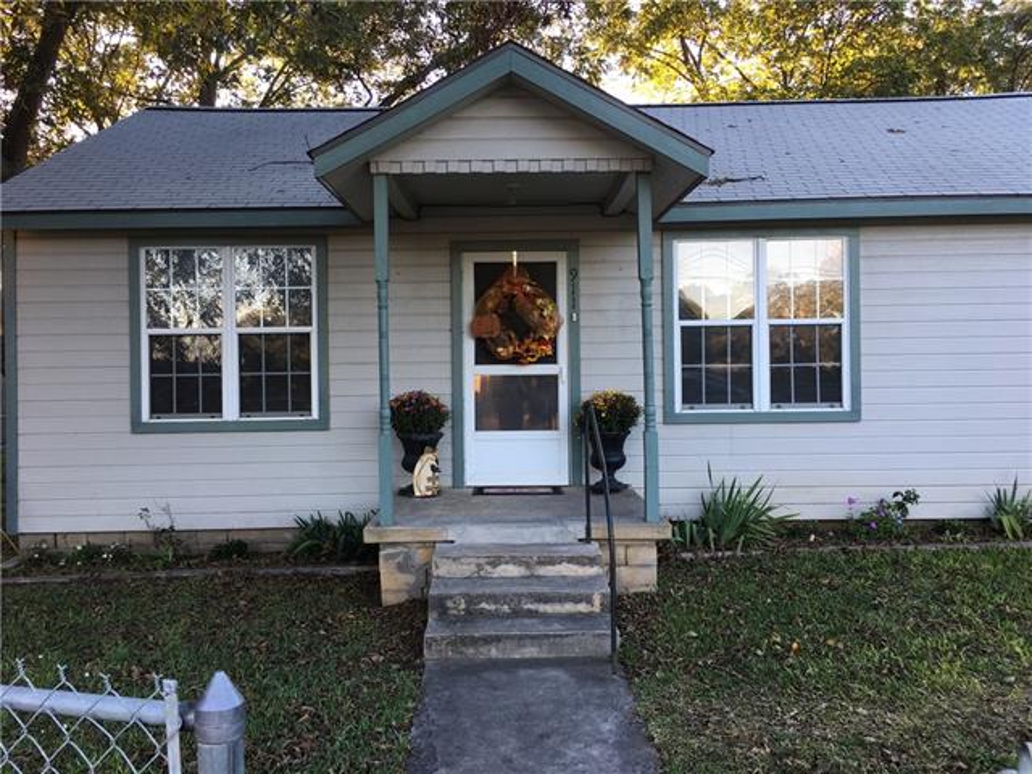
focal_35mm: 29
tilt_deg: +0.9
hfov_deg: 61.7
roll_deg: +0.8
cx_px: 516
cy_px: 387
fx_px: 865
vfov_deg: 48.2
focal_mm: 4.15
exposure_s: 1/60
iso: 25
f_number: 2.2
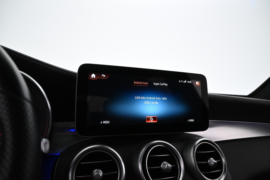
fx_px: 180
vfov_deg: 53.1
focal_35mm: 24
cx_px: 135
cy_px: 90
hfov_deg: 73.7
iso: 3200
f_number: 3.5
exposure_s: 1/125
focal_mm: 16
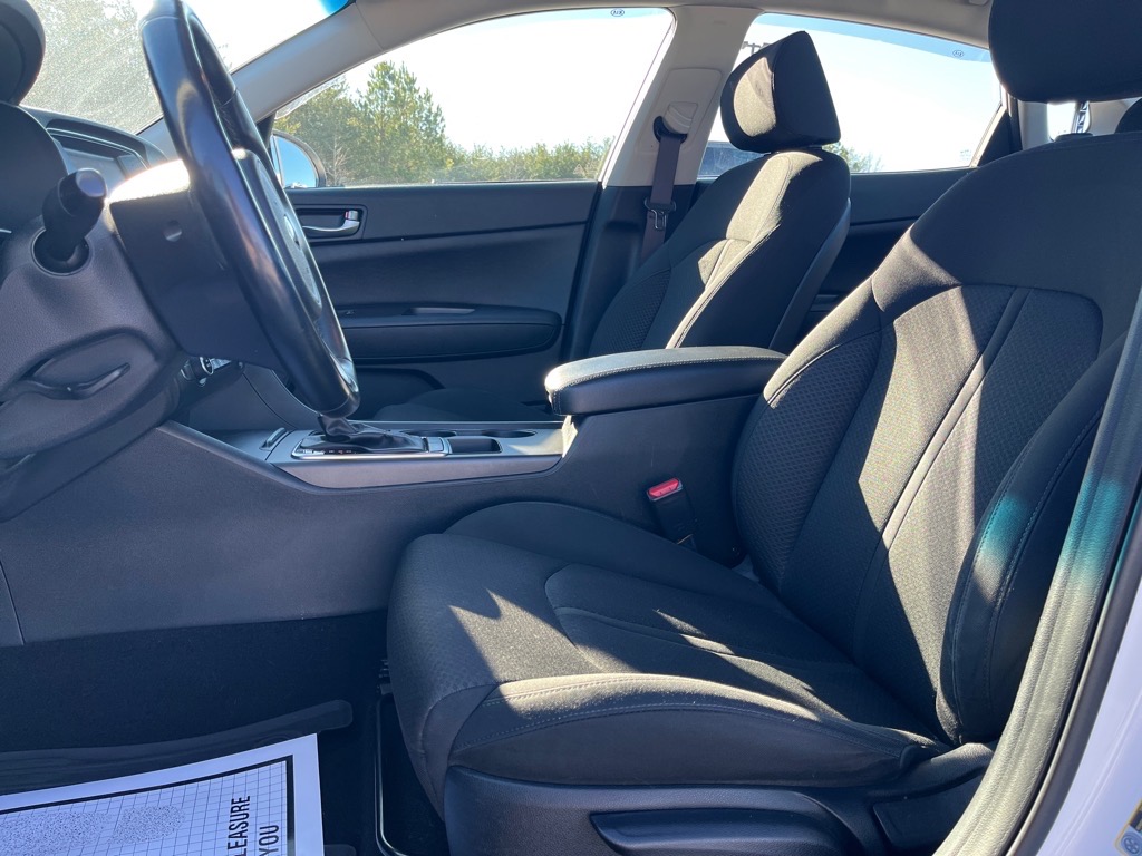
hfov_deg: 67.3
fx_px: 858
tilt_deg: -11.1
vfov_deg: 53.1
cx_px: 571
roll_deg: -4.3
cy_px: 428
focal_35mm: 26
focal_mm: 5.1
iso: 64
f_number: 1.6
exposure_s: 1/157
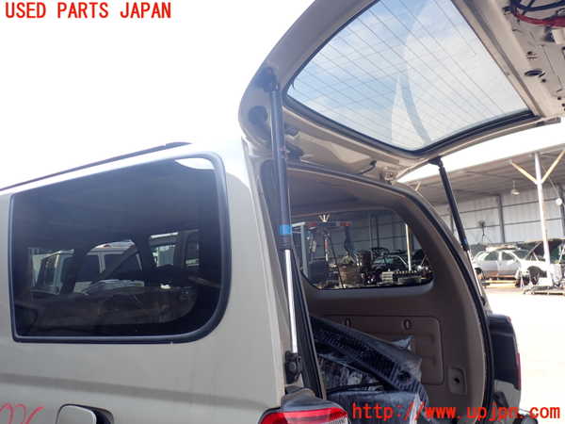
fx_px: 490
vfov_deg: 46.8
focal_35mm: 30
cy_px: 212
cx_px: 282
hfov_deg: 60.0
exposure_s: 1/200
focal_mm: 5.4
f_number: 3.2
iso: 100
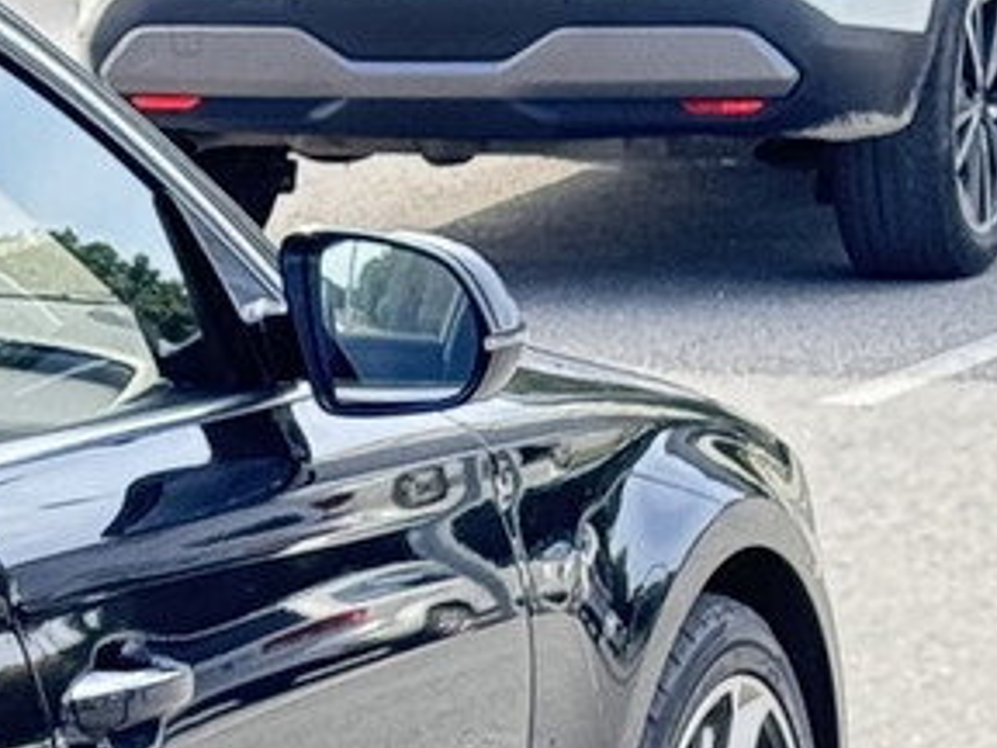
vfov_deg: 5.5
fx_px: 7690
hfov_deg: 7.0
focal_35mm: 267
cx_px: -1374
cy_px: 1250
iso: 64
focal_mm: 6.76
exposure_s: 1/486
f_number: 1.78
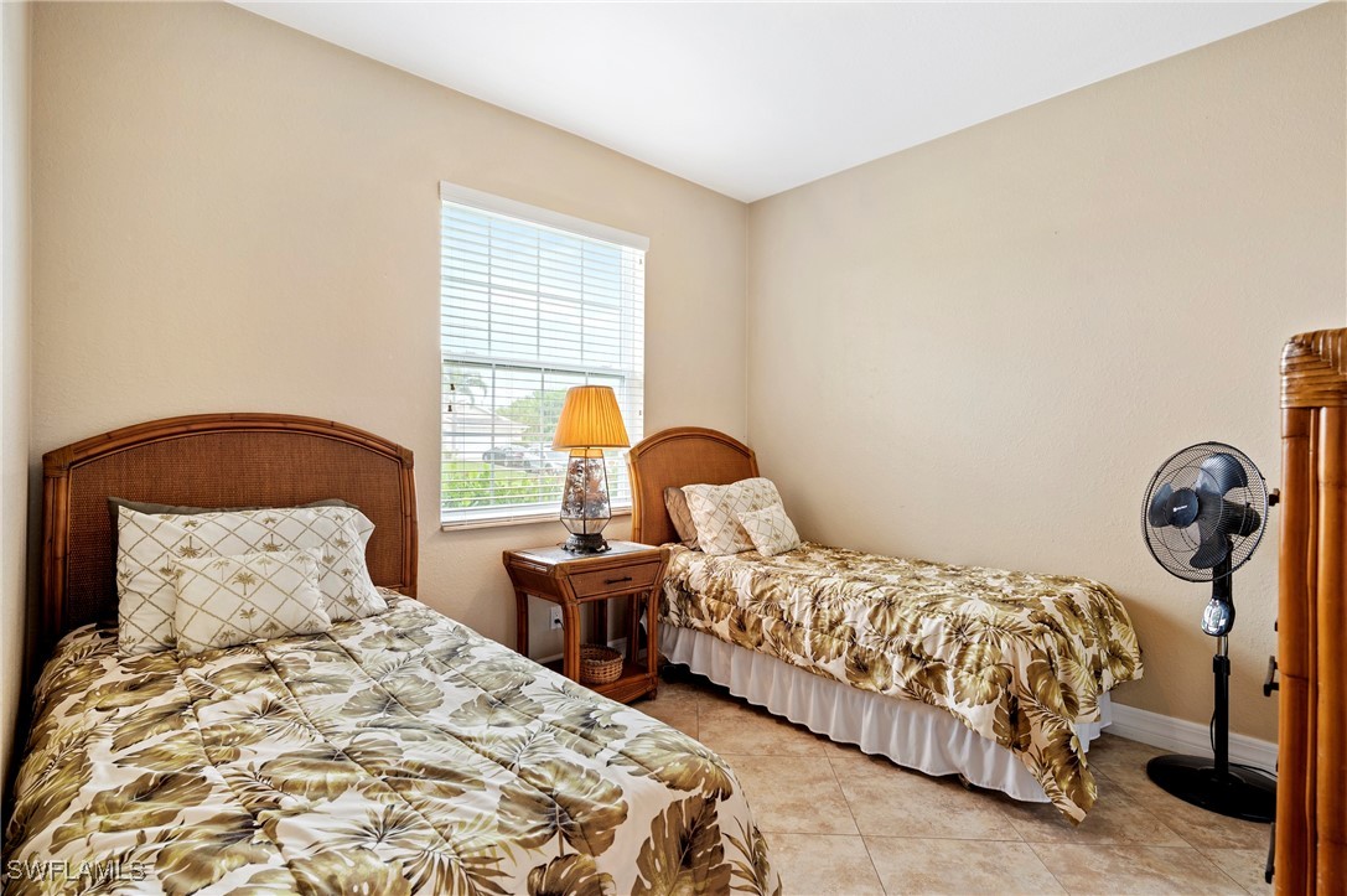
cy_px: 448
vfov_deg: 70.4
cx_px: 674
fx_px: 636
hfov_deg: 93.3
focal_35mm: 17
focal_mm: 17
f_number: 8
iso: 100
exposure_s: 1/1.67
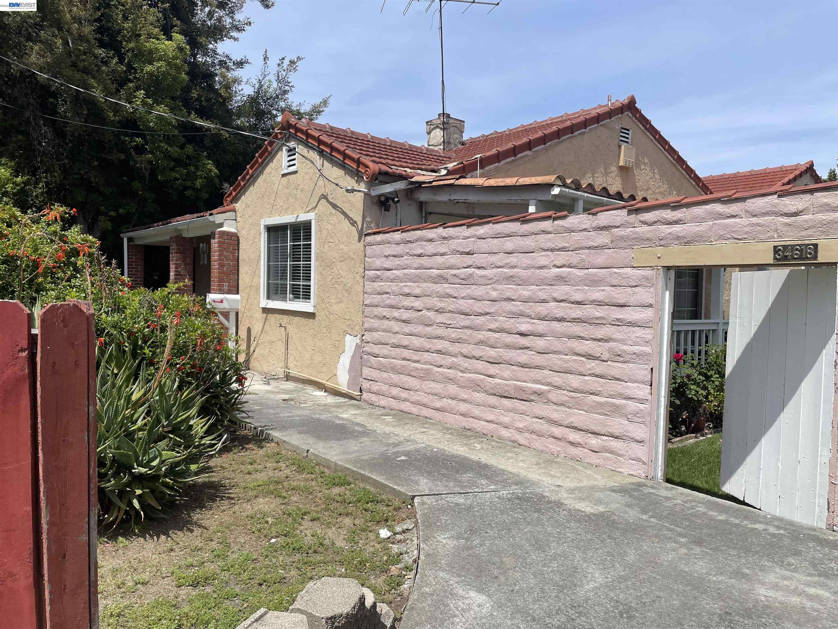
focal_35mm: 26
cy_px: 314
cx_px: 419
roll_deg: -1.8
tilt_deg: -3.1
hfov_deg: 67.3
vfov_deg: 53.1
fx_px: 629
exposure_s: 1/4831
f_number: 1.6
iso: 32
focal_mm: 4.2
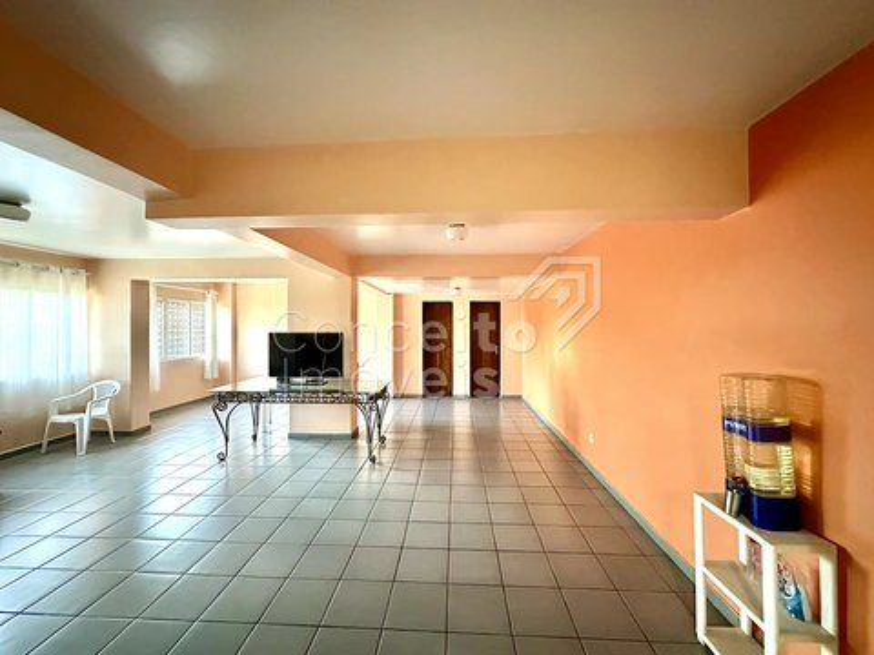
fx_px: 353
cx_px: 437
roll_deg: +0.3
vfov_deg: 85.7
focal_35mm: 14
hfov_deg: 102.1
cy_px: 328
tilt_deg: +0.6
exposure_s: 1/40
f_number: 2.2
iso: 1250
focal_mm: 2.22
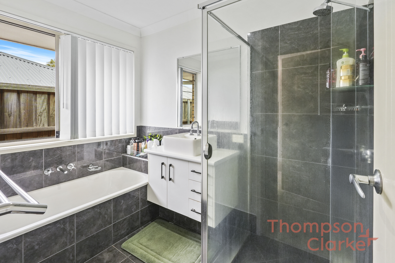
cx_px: 198
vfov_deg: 72.1
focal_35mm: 16
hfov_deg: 95.0
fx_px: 181
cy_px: 132
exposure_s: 1/30
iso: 1250
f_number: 9
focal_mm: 11
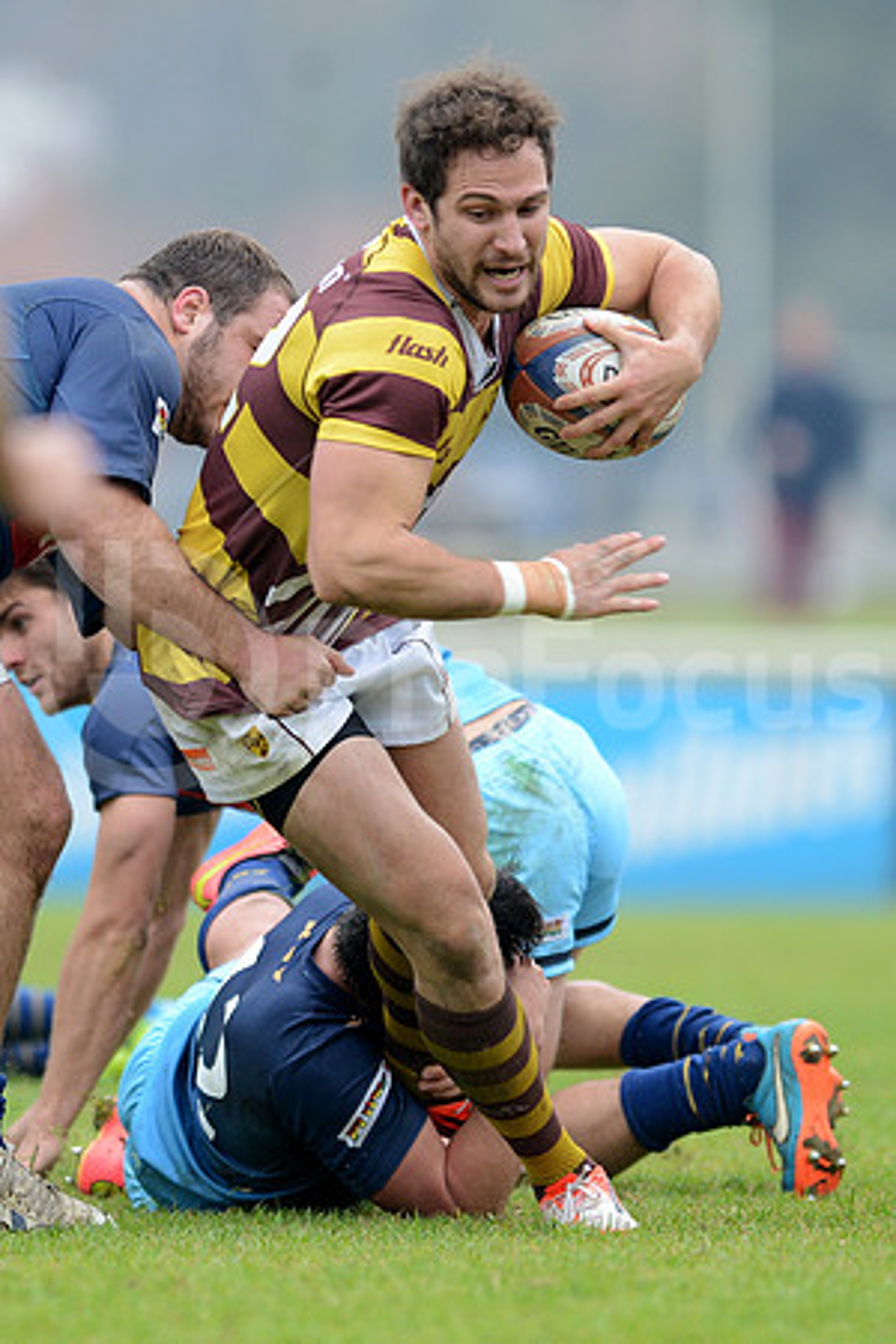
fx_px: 15679
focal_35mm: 420
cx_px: 448
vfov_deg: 4.9
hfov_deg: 3.3
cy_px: 672
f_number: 4
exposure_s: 1/800
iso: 800
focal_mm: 420
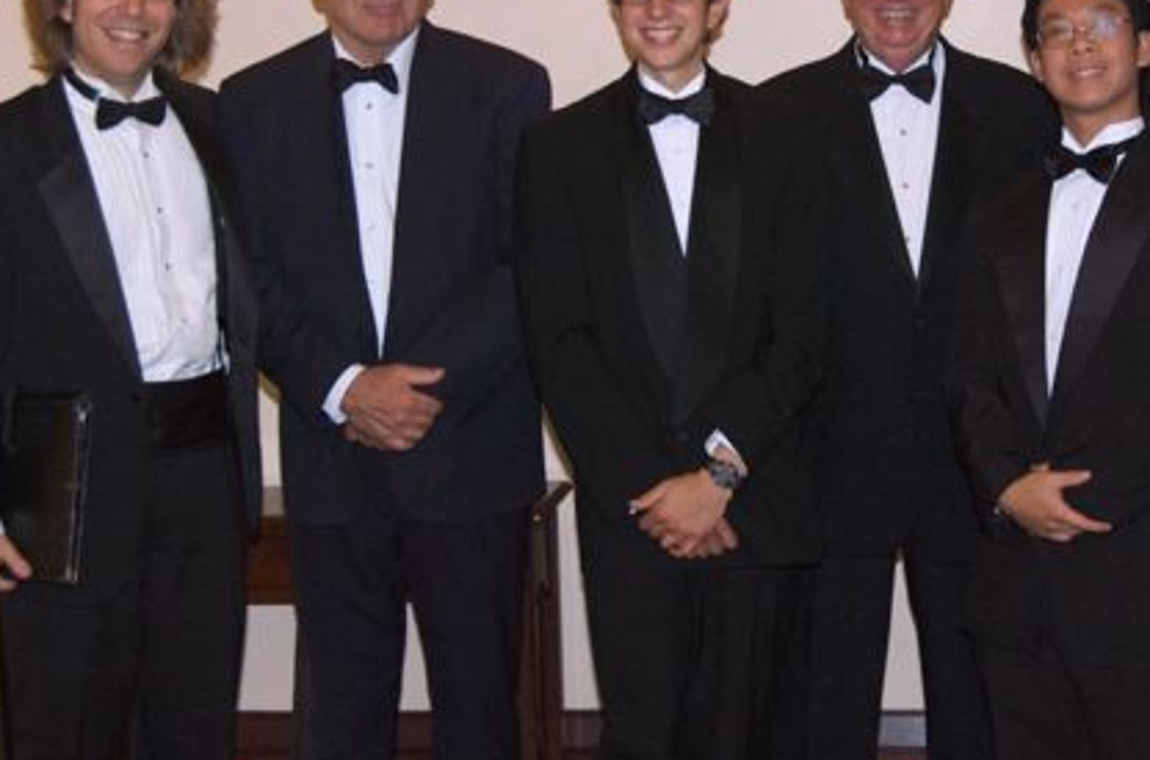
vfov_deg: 16.8
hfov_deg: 25.1
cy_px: 236
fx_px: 2573
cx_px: 755
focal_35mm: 81
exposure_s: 1/60
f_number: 5.6
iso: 800
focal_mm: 35
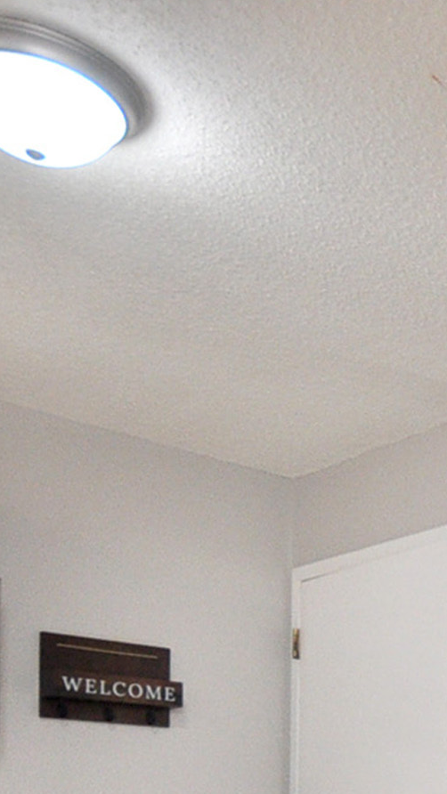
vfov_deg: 35.5
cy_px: 844
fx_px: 1074
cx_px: 776
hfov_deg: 18.8
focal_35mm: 51
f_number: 3.5
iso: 640
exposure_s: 1/200
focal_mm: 10
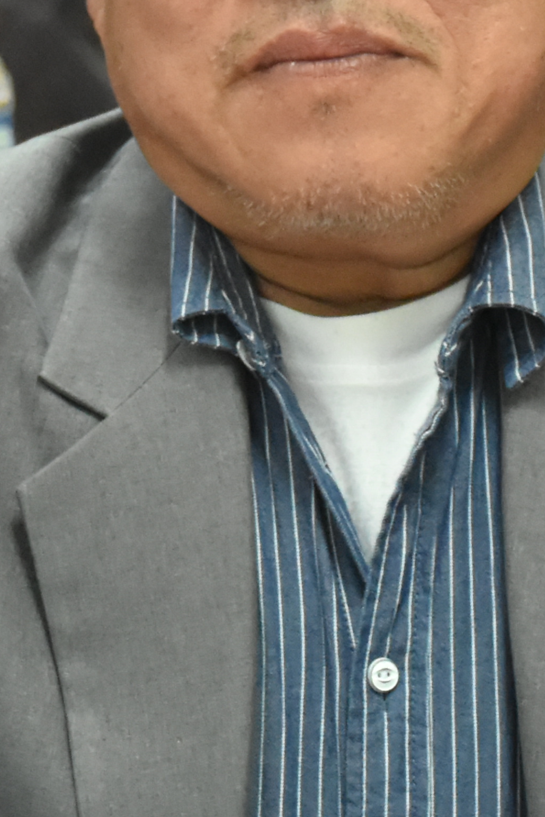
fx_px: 6356
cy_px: 298
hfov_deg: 4.9
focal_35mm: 280
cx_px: 345
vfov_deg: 7.4
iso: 3200
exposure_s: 1/125
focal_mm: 48
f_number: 5.6
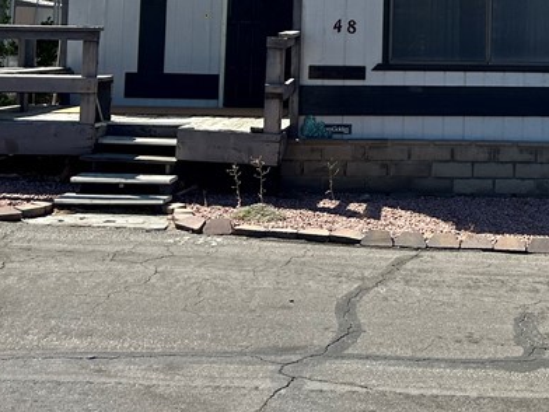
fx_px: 1078
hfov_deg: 27.2
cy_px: -3
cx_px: 529
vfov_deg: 20.9
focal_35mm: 68
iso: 50
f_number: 1.5
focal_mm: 5.7
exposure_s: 1/3968
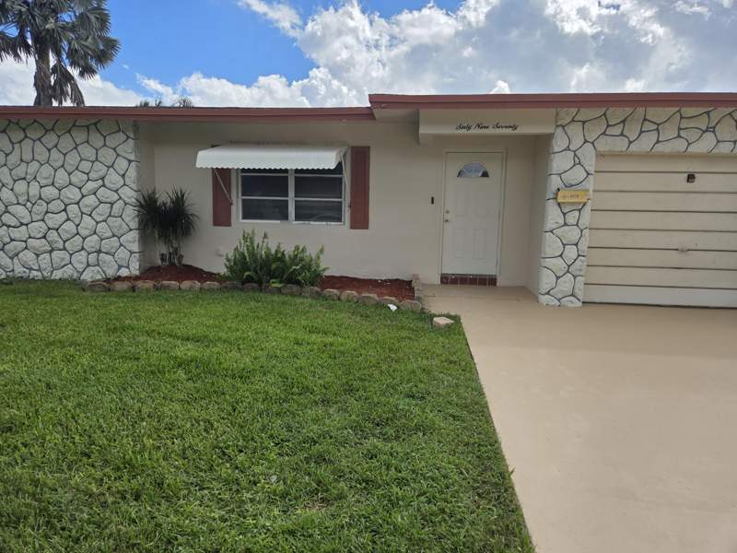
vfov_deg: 58.9
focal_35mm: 23
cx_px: 368
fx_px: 490
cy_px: 276
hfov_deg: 73.9
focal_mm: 5.4
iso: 80
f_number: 1.8
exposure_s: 1/4771
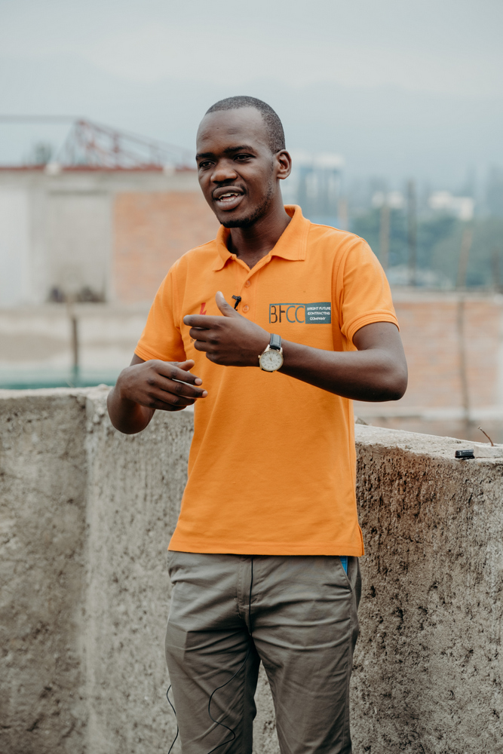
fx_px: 2744
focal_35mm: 131
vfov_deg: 15.6
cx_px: 252
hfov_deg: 10.5
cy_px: 377
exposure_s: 1/640
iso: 250
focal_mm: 87.1
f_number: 4
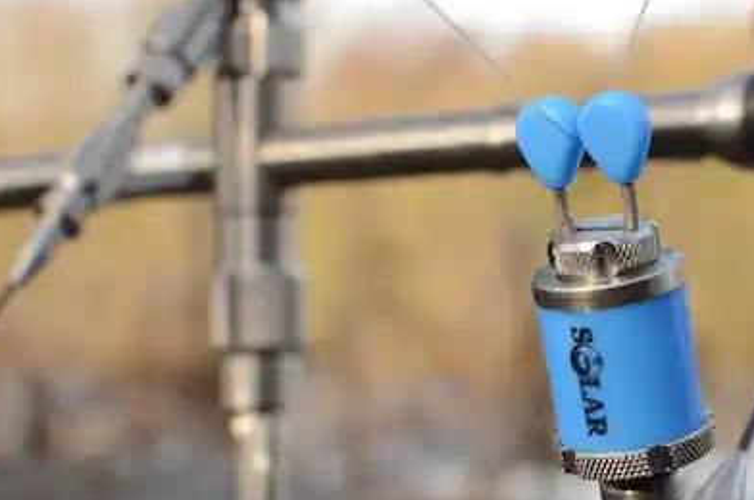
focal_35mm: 107
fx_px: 2238
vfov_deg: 12.7
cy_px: 369
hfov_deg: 19.0
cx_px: 546
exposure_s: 1/80
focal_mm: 35
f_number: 8
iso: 200
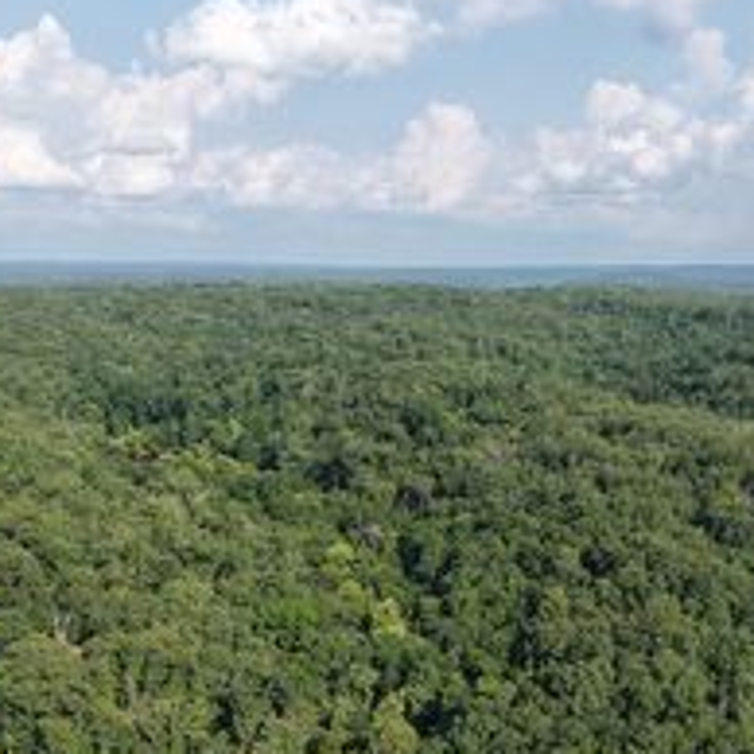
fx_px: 1158
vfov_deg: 35.0
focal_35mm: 47
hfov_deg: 36.0
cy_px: 593
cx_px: 348
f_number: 1.8
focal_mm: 8.67
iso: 170
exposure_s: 1/2500
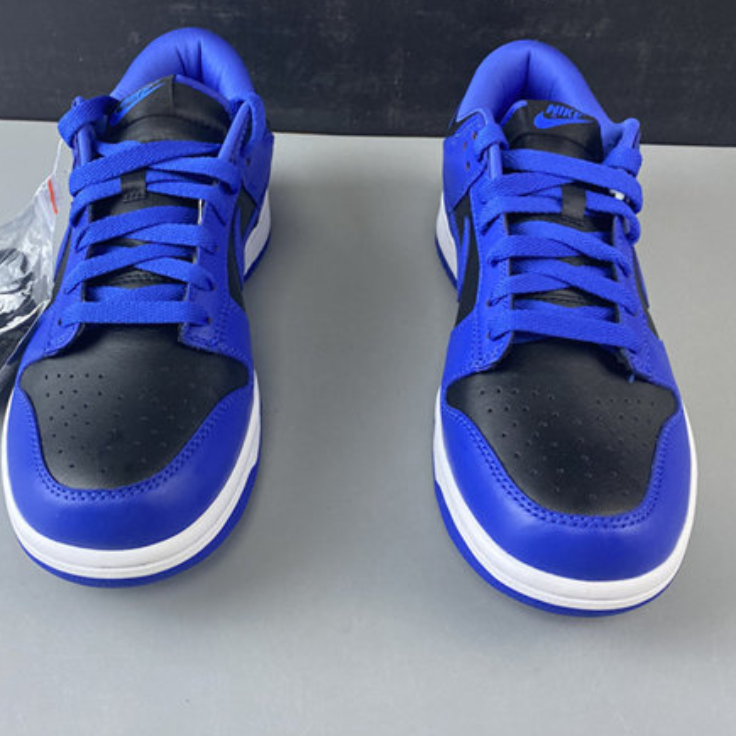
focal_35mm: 37
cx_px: 323
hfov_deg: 44.8
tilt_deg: -42.2
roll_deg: -0.4
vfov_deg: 44.9
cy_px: 370
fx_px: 890
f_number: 1.8
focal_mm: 4.25
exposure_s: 1/100
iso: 125
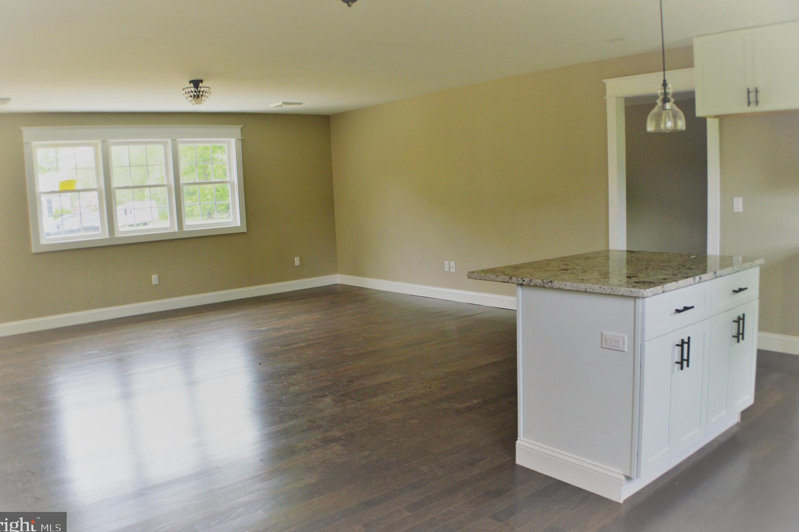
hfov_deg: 51.9
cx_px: 389
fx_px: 821
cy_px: 268
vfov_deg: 35.9
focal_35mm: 37
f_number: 4.5
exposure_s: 1/80
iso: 400
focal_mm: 24
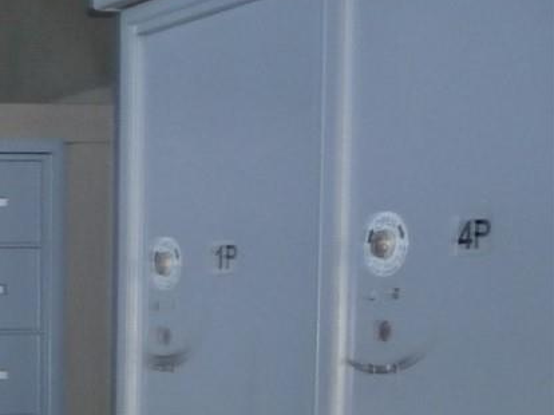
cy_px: 577
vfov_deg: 12.3
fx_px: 1855
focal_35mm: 116
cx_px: -515
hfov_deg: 14.4
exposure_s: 1/30
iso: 160
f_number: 3.3
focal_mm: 5.2
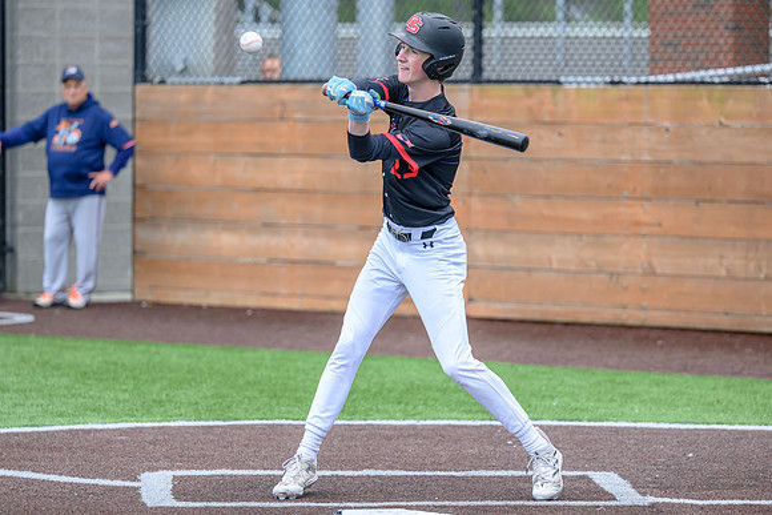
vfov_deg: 7.5
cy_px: 277
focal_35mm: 183
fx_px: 3933
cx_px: 395
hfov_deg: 11.2
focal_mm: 140
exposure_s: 1/2000
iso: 1250
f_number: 2.8
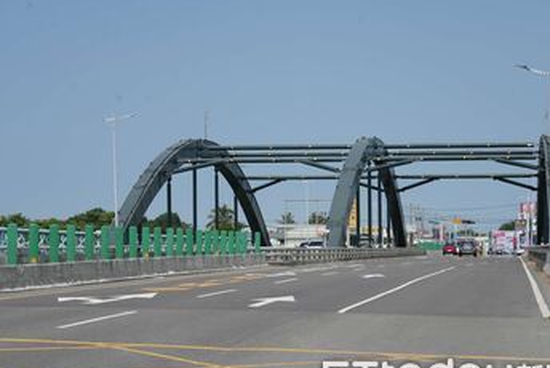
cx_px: 294
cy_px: 194
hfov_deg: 21.9
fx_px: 1422
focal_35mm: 93
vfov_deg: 14.7
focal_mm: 80
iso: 400
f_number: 8
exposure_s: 1/1600
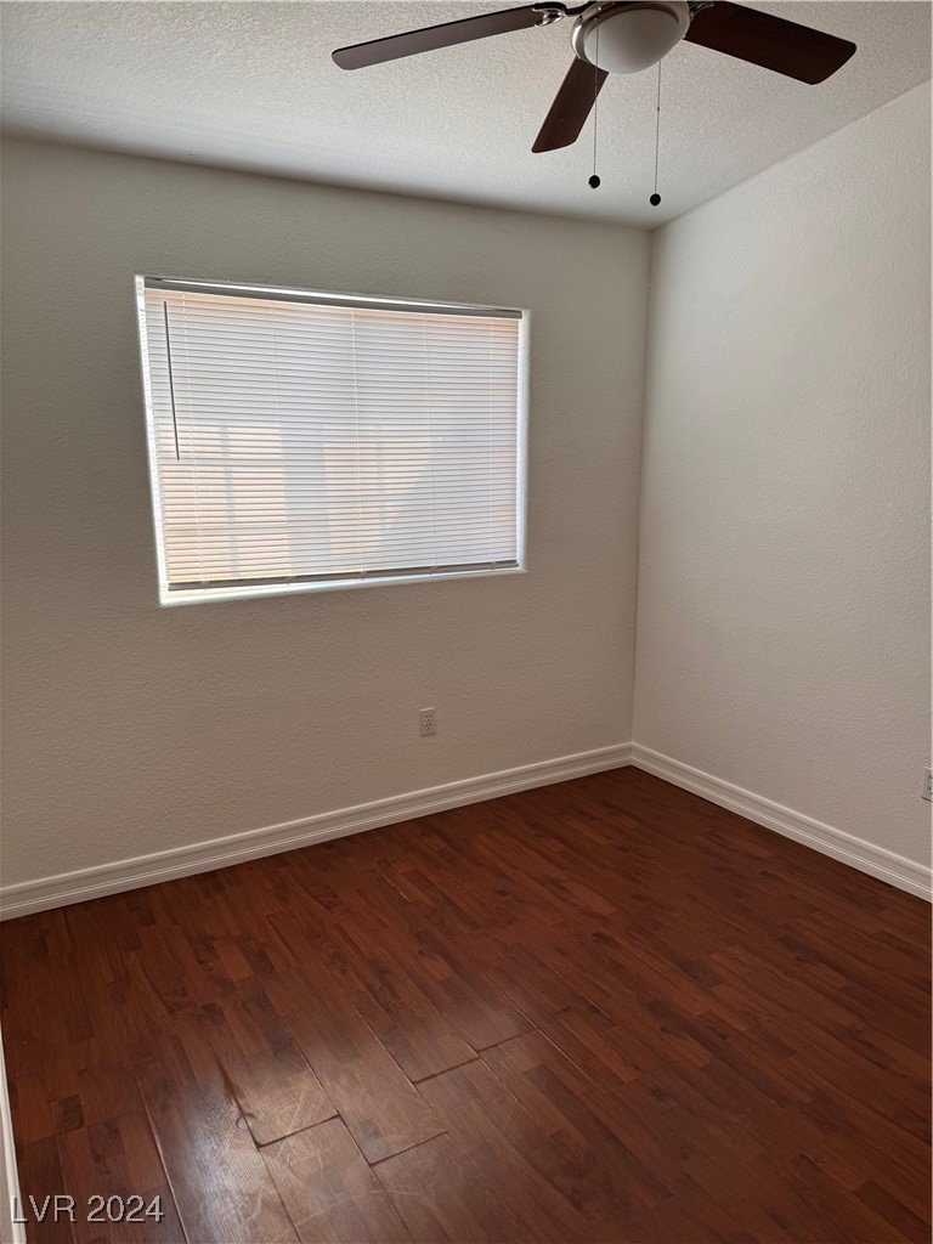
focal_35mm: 24
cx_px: 466
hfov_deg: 56.8
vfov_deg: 71.6
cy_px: 622
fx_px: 862
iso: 64
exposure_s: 1/121
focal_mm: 6.76
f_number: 1.78
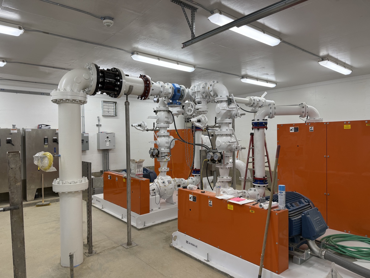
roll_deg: +0.5
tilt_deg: -0.4
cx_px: 185
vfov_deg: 56.8
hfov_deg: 71.6
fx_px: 257
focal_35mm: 24
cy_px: 139
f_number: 1.78
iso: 100
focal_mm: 6.76
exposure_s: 1/120
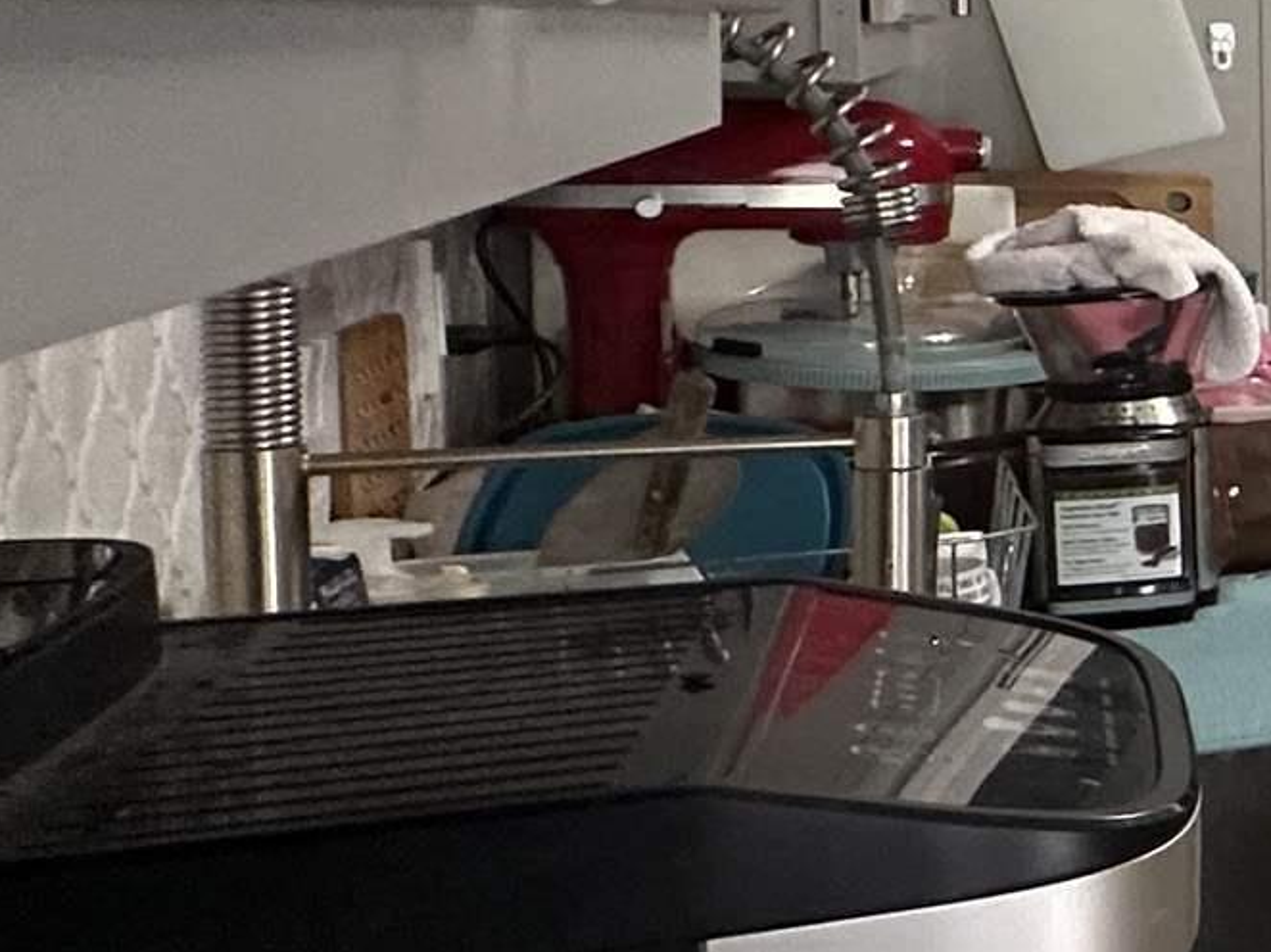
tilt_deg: -3.2
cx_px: 2857
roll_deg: -2.0
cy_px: 263
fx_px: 2386
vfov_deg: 22.4
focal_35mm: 65
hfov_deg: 16.5
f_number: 2.2
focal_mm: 2.22
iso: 200
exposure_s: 1/60
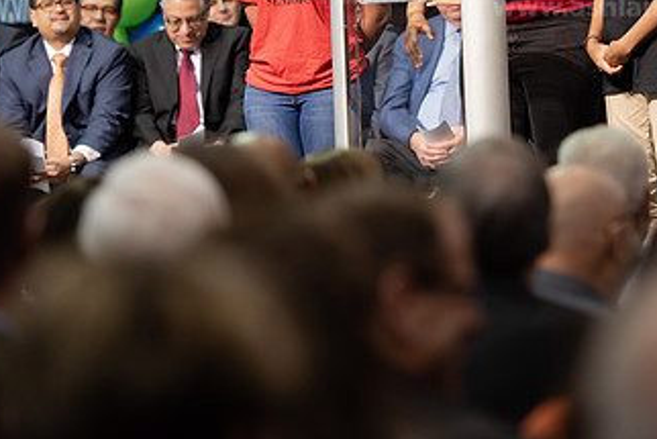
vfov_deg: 5.3
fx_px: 4765
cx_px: 400
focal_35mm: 261
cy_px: 50
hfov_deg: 7.9
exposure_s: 1/200
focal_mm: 145
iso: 1250
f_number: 3.2
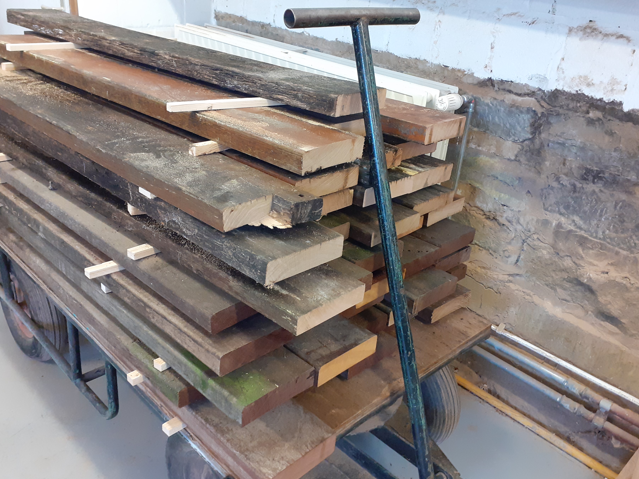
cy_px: 235
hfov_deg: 58.3
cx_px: 315
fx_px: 572
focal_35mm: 31
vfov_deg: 45.4
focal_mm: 3.6
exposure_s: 1/50
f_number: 1.9
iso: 244
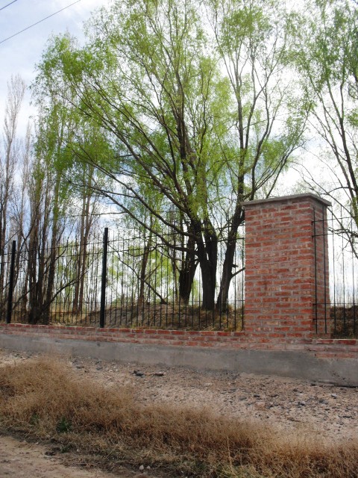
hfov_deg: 40.7
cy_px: 239
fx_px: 483
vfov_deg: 52.6
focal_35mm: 35
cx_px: 179
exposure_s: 1/180
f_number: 8.4
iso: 100
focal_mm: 6.3
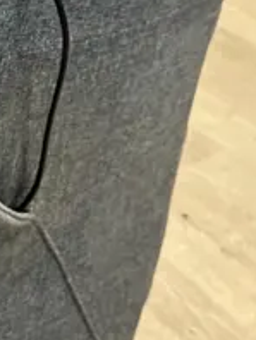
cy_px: -31
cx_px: -259
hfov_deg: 10.9
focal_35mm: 124
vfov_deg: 15.5
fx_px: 1220
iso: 250
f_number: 1.78
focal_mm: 6.86
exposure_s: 1/50
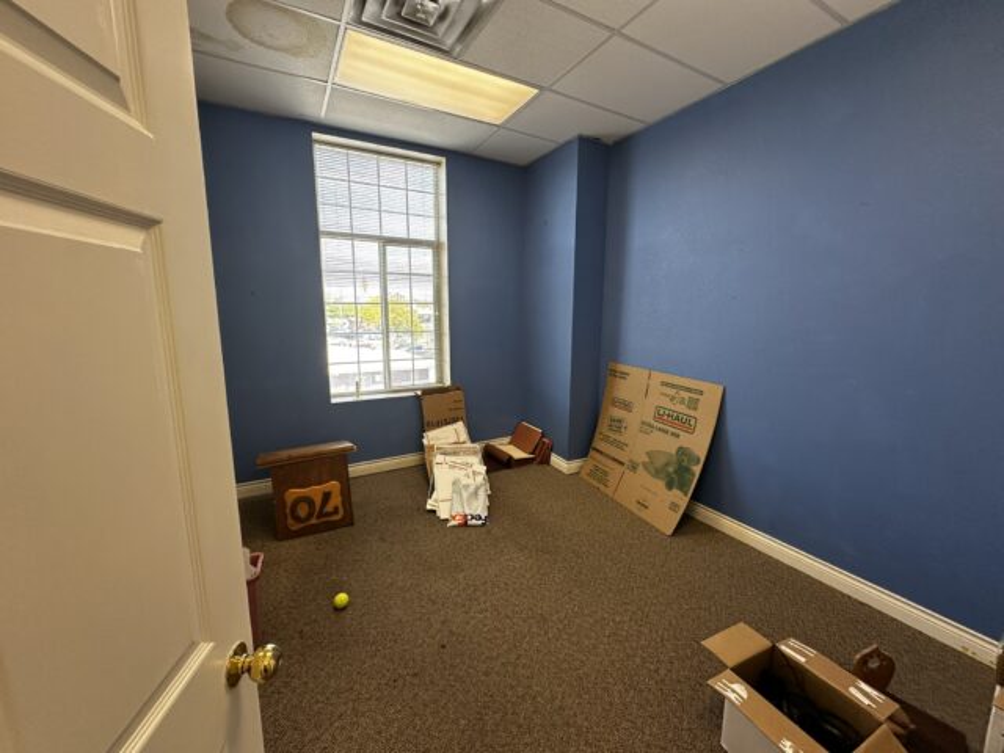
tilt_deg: -8.6
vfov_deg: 85.7
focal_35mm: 14
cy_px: 376
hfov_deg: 102.1
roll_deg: -0.8
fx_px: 406
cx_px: 502
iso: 80
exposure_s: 1/120
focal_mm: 2.22
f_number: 2.2
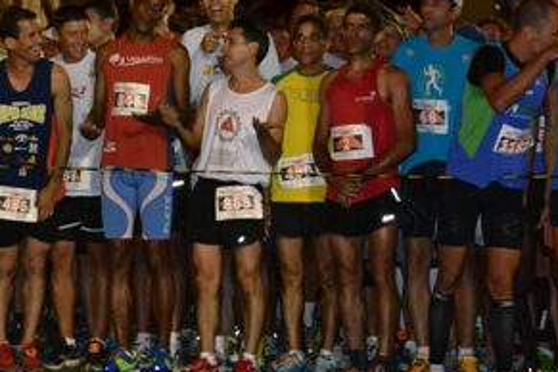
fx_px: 1534
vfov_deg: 13.8
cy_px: 116
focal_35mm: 99
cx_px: 245
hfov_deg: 20.6
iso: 3200
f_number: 4.5
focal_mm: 30
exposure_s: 1/50
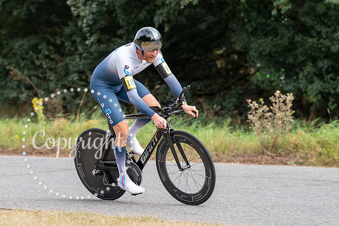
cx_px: 154
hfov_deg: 11.5
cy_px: 84
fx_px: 1679
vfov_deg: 7.7
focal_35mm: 178
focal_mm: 137
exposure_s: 1/1000
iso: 500
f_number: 4
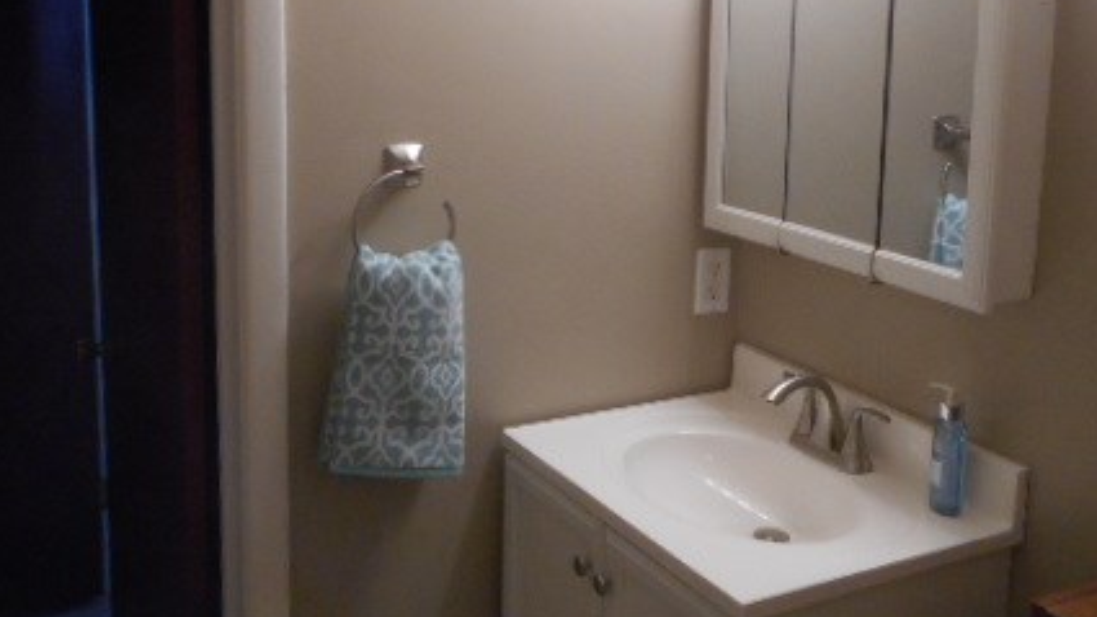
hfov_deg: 49.4
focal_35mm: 41
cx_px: 565
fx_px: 1193
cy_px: 176
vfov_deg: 28.7
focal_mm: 4.5
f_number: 3.7
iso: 280
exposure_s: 1/30
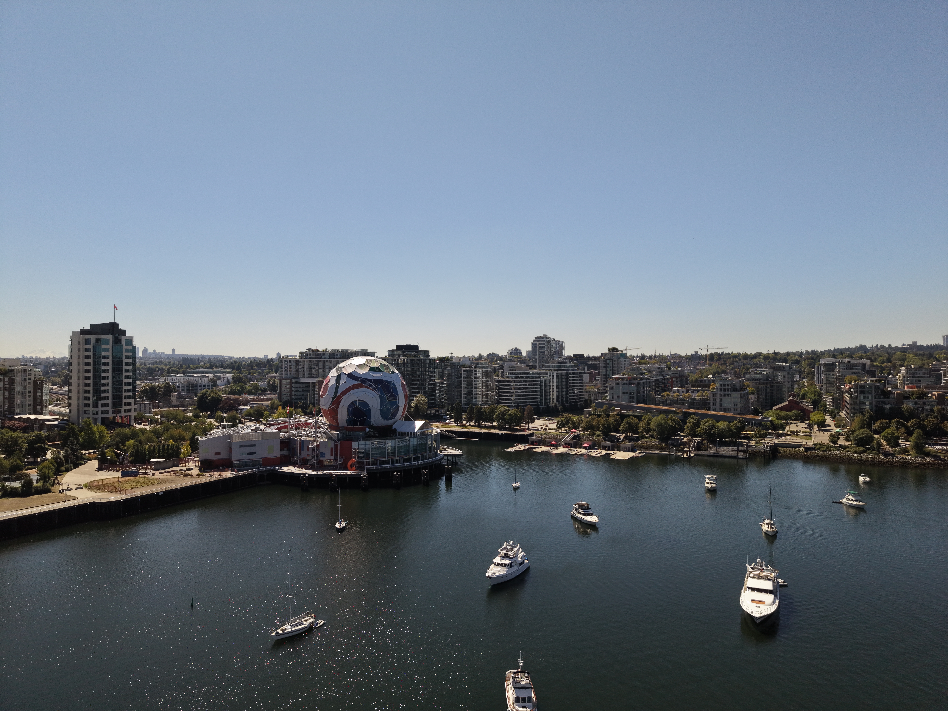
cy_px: 356
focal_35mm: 24
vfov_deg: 56.8
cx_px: 474
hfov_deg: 71.6
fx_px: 657
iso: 170
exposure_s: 1/40
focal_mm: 8.67
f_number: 1.8
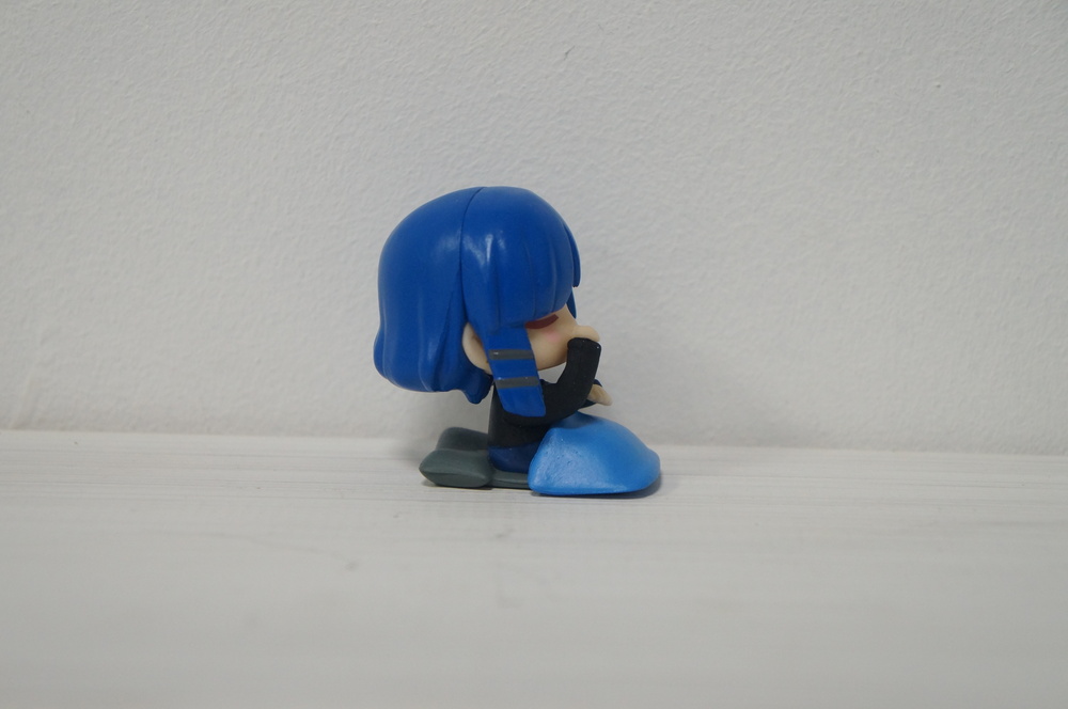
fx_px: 2222
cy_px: 354
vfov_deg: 18.1
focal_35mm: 75
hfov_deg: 27.0
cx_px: 534
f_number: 5
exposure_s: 1/80
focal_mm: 50
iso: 1250
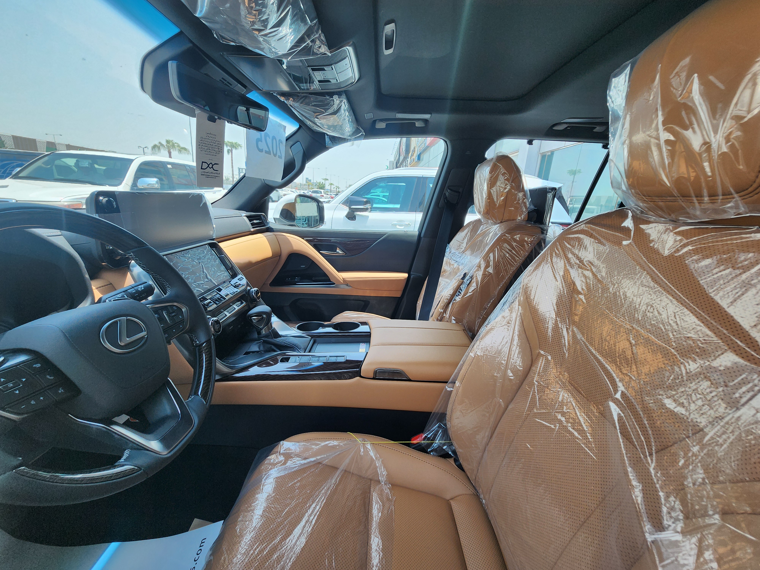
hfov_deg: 106.2
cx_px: 380
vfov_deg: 89.9
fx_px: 285
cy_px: 285
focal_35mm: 13
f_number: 2.2
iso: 50
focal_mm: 2.2
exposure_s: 1/265
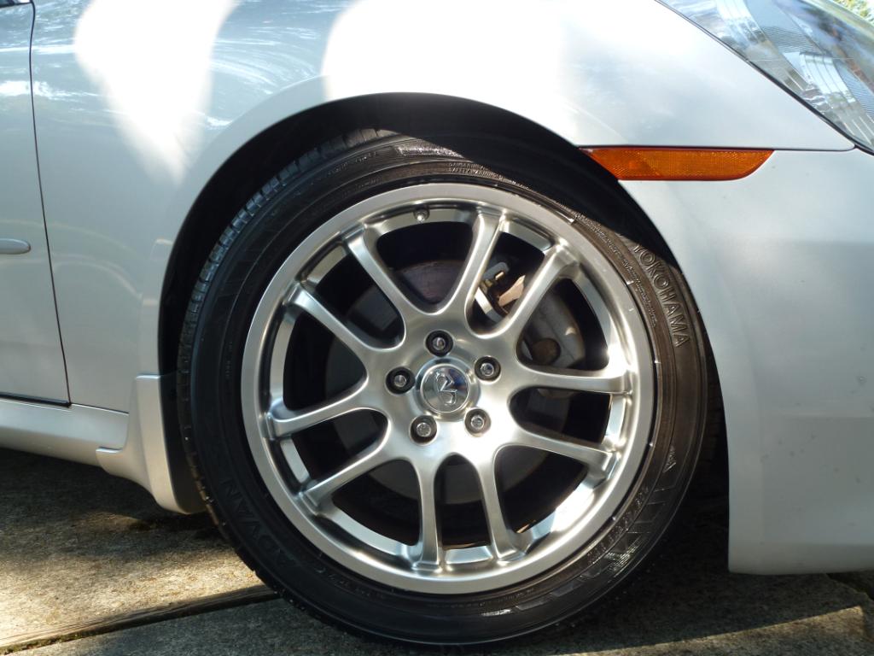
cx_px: 437
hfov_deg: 55.4
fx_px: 833
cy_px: 328
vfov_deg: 42.9
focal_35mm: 33
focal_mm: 5.9
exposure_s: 1/80
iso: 100
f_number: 3.6
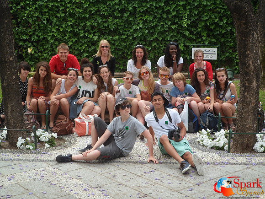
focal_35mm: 60
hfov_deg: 32.2
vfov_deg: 24.4
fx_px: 459
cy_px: 100
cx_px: 132
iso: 80
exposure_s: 1/90
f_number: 5.2
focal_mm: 11.2
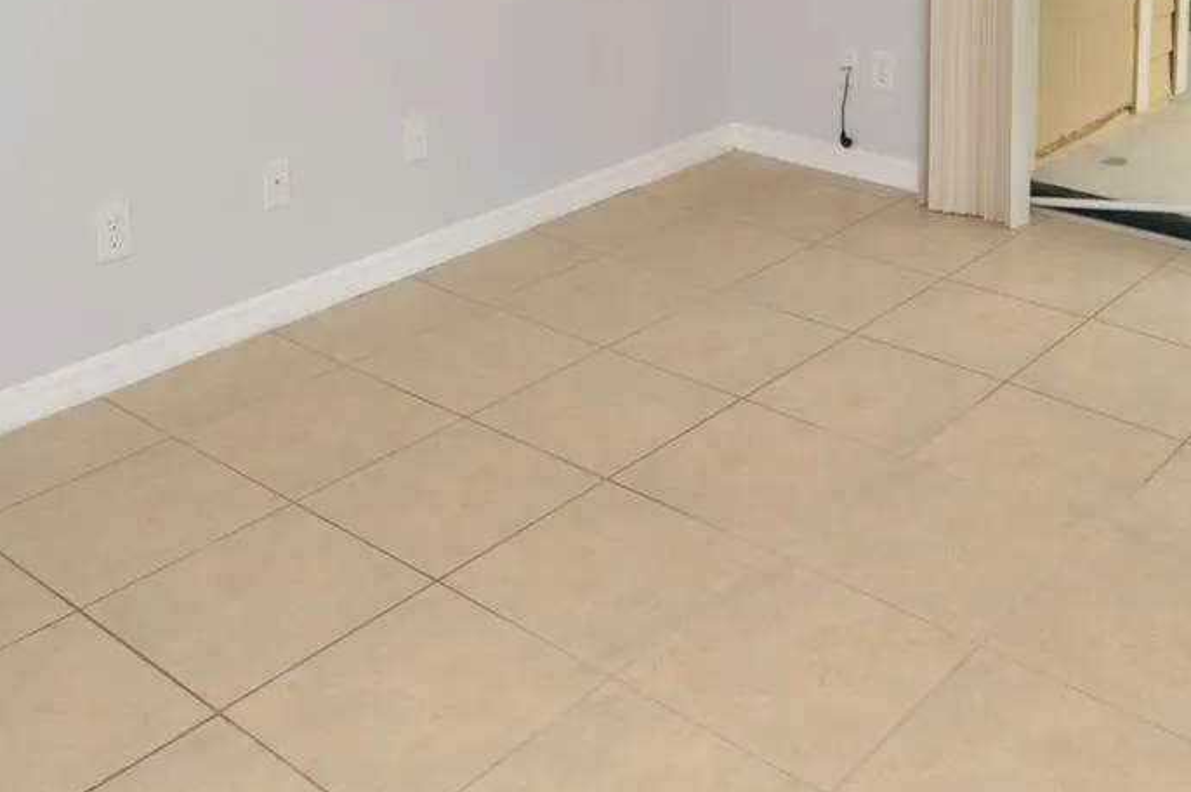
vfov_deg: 29.5
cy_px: -18
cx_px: 776
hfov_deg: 45.9
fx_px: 1388
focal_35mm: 42
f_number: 5.6
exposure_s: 1/125
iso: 400
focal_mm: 12
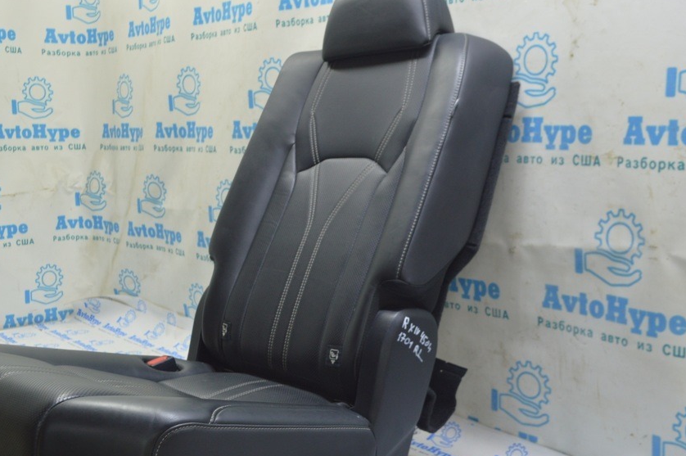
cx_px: 349
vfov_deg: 30.4
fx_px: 838
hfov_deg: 44.5
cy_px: 262
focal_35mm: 44
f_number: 5.6
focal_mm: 24
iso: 400
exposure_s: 1/20
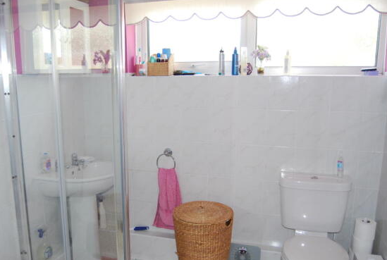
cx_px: 160
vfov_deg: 41.2
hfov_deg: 58.3
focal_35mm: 32
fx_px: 345
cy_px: 147
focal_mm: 18
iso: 200
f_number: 3.5
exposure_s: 1/60
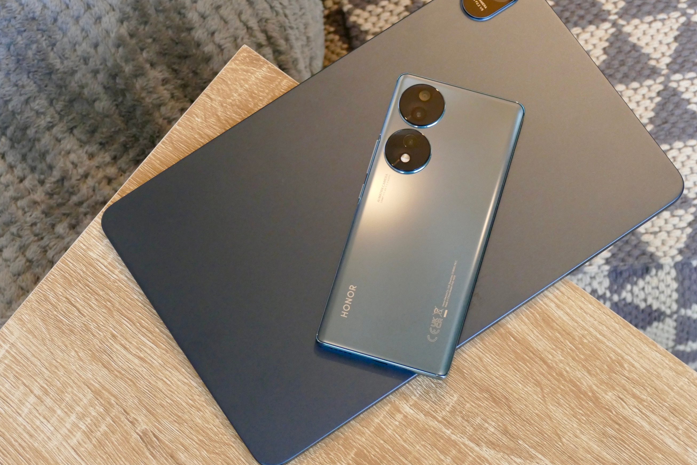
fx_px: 1936
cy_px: 216
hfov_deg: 20.4
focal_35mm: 100
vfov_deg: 13.7
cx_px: 396
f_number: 4.5
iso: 1600
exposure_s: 1/40
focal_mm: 31.83
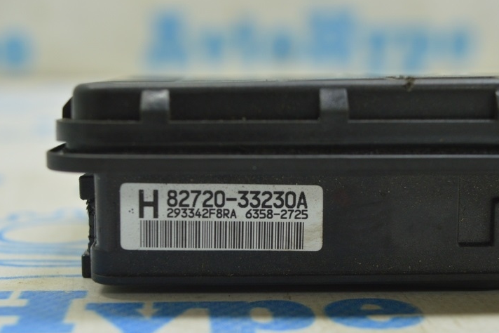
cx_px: 228
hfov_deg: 29.2
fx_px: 956
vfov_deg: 19.6
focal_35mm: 69
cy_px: 236
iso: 400
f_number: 5.6
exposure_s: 1/20
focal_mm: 32
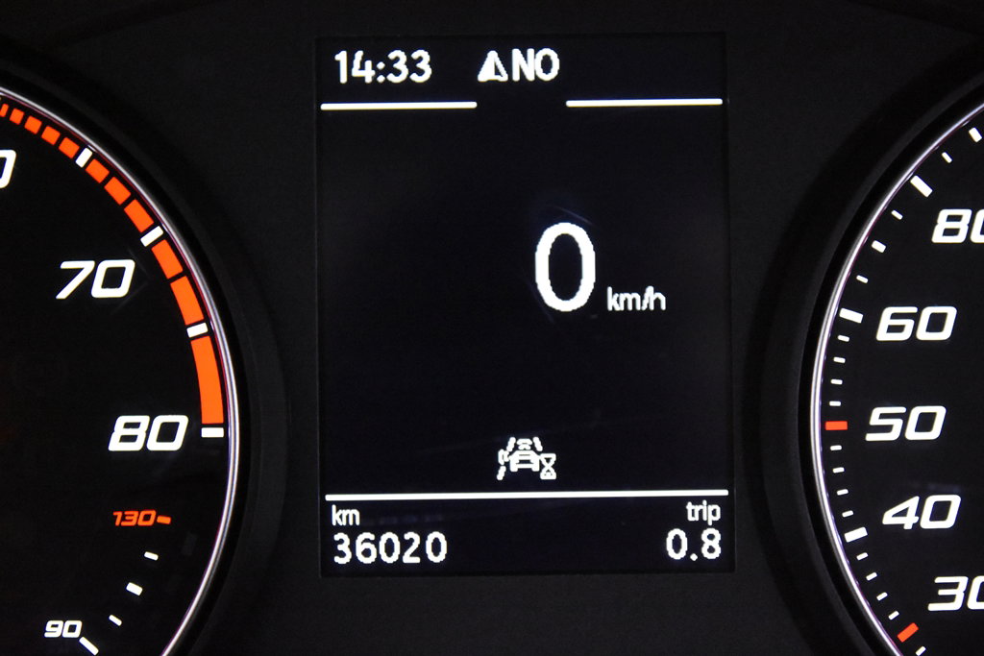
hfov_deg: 19.5
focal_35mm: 105
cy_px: 328
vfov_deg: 13.0
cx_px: 492
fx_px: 2870
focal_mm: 70
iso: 11400
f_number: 4
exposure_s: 1/125
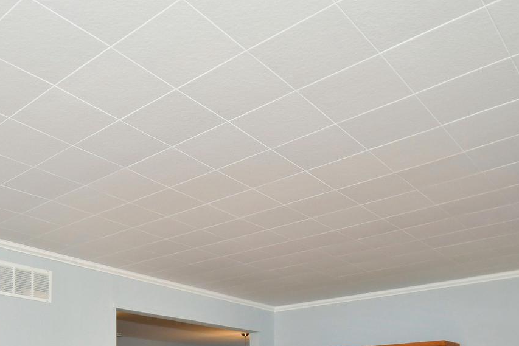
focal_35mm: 36
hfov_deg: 52.4
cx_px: 186
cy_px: 385
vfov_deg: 32.3
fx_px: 519
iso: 400
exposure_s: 1/250
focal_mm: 10
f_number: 3.5
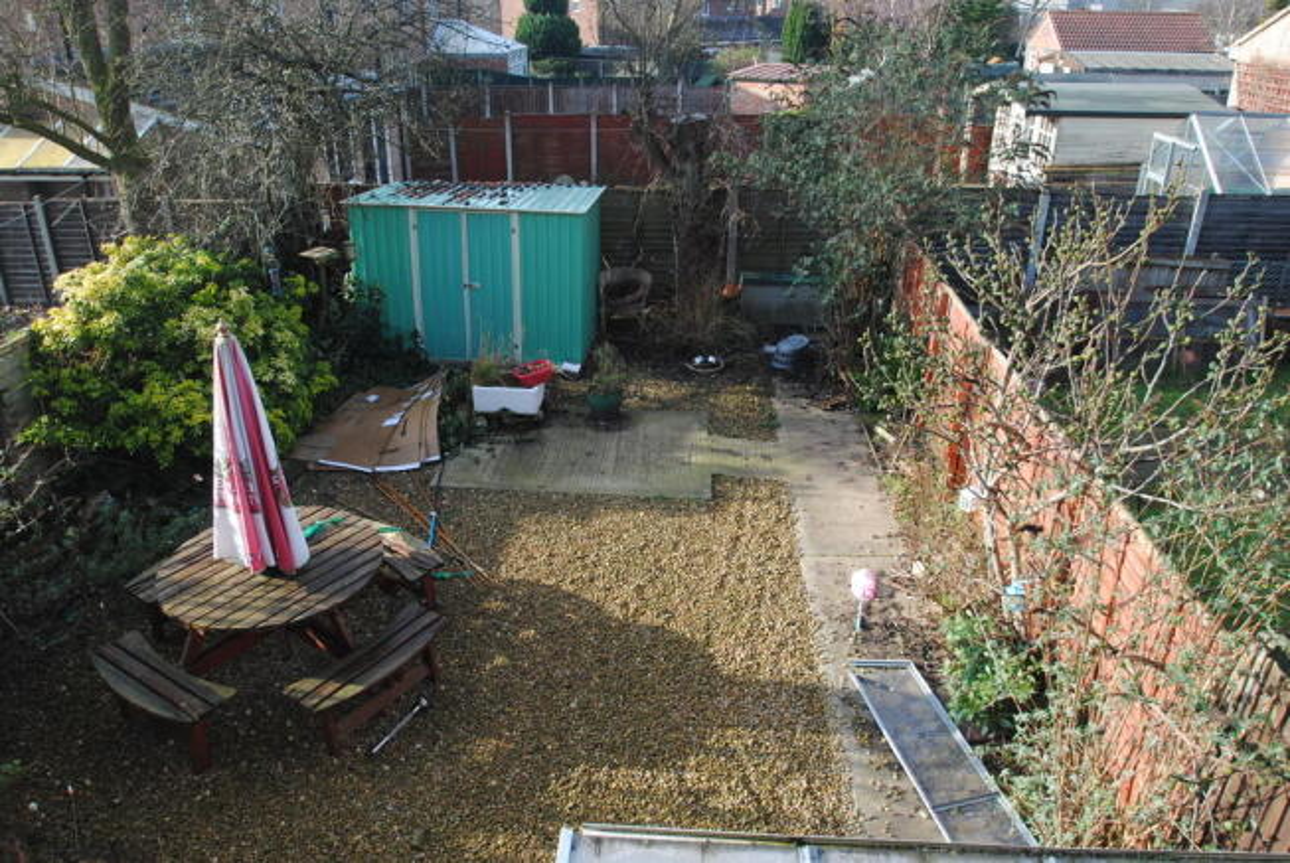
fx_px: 915
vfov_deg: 50.5
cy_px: 432
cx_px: 645
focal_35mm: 26
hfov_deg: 70.4
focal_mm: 17
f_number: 5.6
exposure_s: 1/125
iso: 100
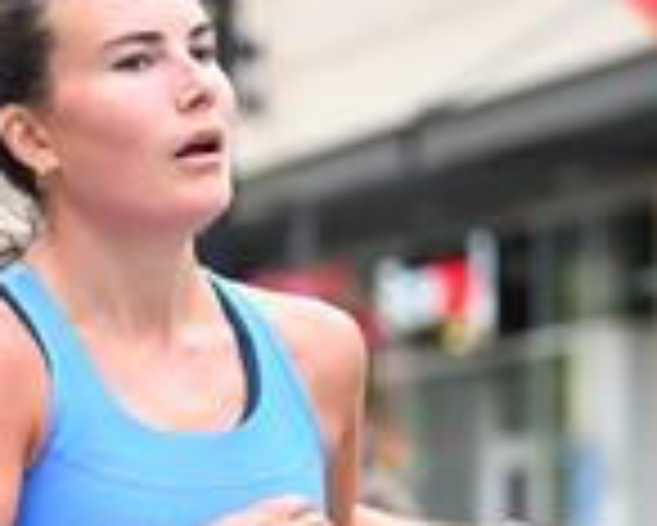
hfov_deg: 7.1
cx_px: 65
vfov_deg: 5.7
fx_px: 5312
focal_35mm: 273
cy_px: 553
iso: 1600
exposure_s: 1/800
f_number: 2.8
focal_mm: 77
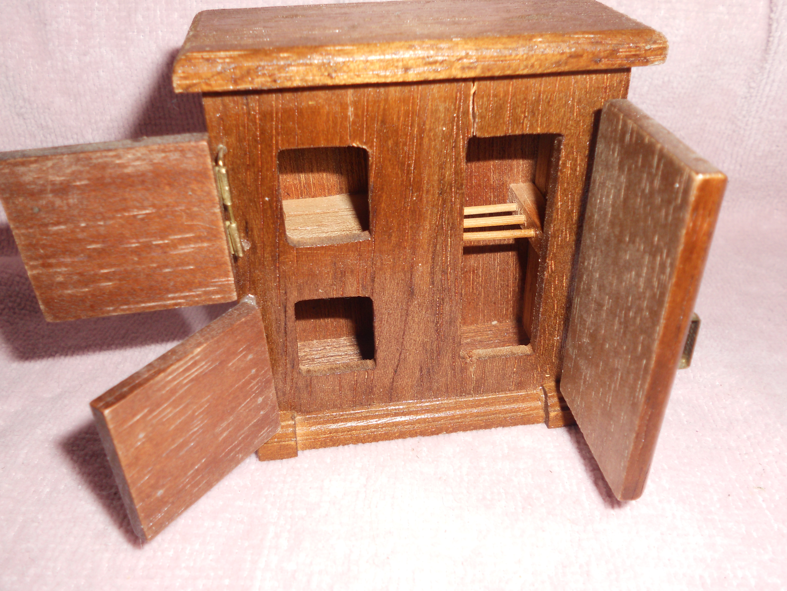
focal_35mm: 32
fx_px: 728
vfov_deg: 44.2
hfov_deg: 56.8
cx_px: 394
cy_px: 296
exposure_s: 1/25
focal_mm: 5.8
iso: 80
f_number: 8.8
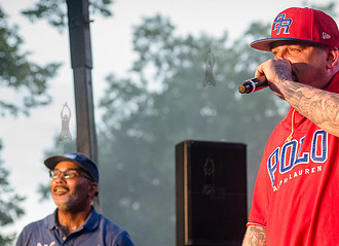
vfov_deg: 9.1
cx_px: 201
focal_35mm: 159
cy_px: 159
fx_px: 1538
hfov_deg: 12.6
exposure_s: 1/800
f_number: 4
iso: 4000
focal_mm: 80
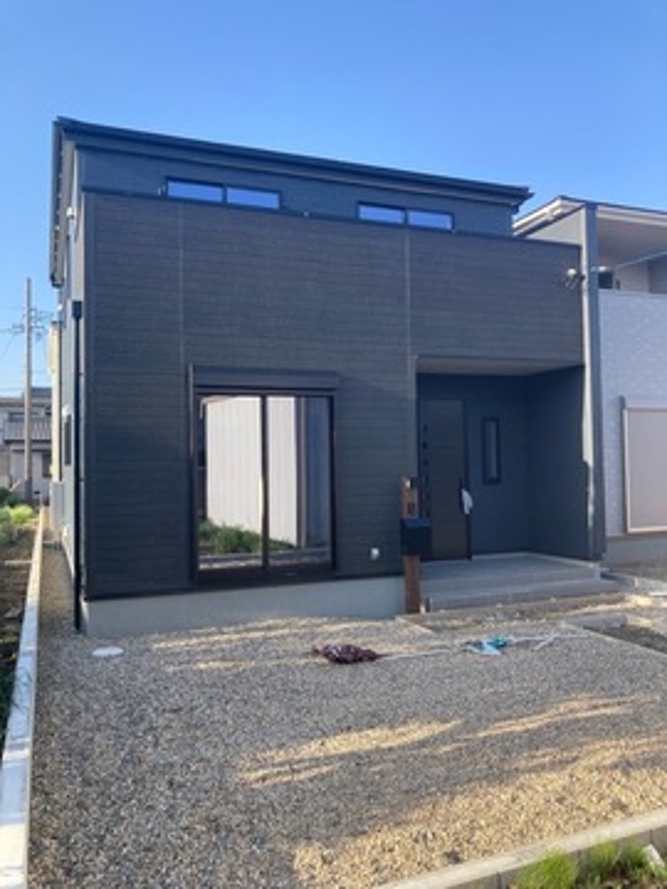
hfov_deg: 49.7
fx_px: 719
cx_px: 334
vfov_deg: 63.4
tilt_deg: +2.2
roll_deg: +0.6
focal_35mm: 28
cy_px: 444
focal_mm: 3.99
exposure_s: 1/470
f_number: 1.8
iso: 20
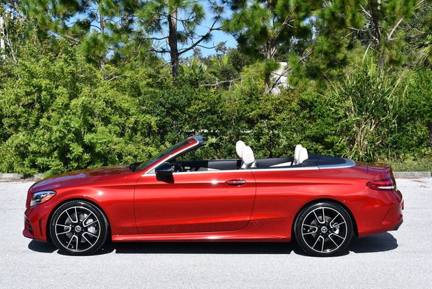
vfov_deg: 19.8
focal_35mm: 69
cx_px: 214
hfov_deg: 29.2
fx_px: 829
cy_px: 145
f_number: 9
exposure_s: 1/320
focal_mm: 34
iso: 100
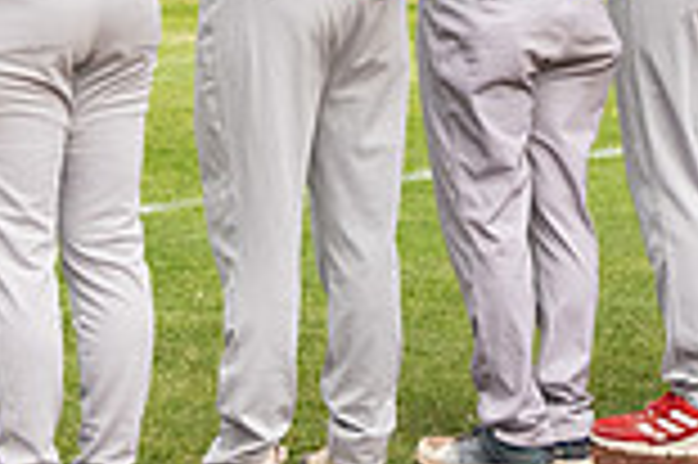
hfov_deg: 10.5
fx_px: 3777
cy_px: -241
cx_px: 504
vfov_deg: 6.9
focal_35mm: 195
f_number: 4
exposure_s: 1/1000
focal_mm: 52
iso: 800
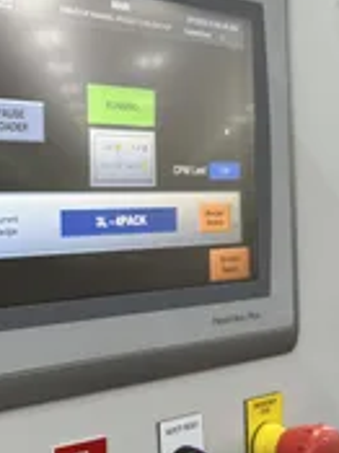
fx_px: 719
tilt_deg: -0.4
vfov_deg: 35.0
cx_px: -18
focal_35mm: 55
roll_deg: +1.5
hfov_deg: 25.0
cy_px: 238
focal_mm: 6.86
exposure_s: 1/60
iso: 125
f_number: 1.78
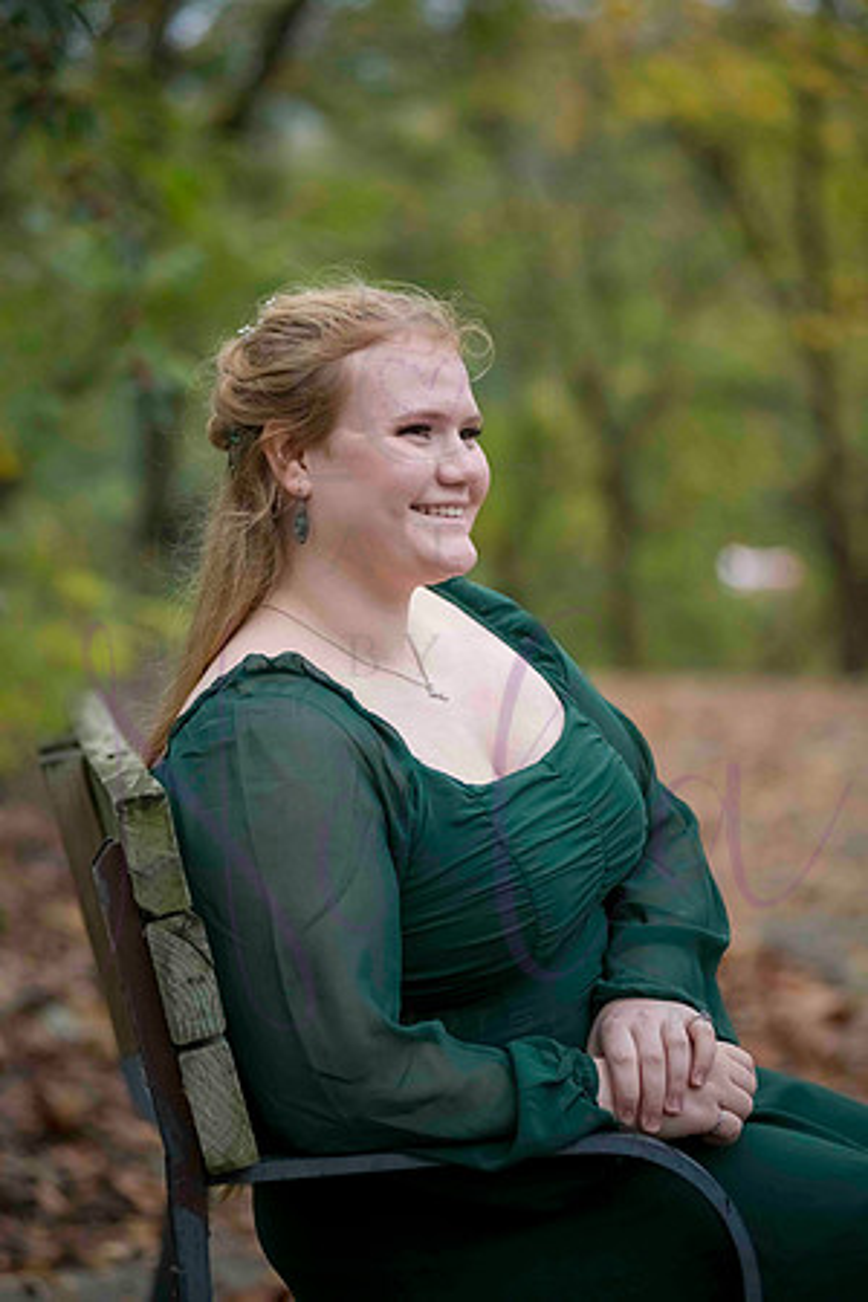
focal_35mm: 100
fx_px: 3616
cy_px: 651
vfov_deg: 20.4
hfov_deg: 13.7
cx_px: 434
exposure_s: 1/320
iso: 1600
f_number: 3.2
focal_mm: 100
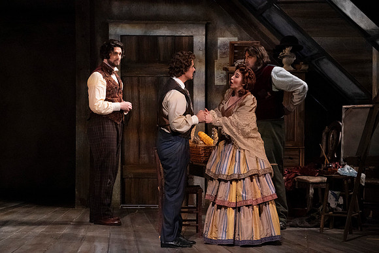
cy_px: 126
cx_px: 190
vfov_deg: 6.9
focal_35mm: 200
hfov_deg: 10.3
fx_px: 2106
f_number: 11
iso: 16000
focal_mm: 200
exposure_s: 1/320
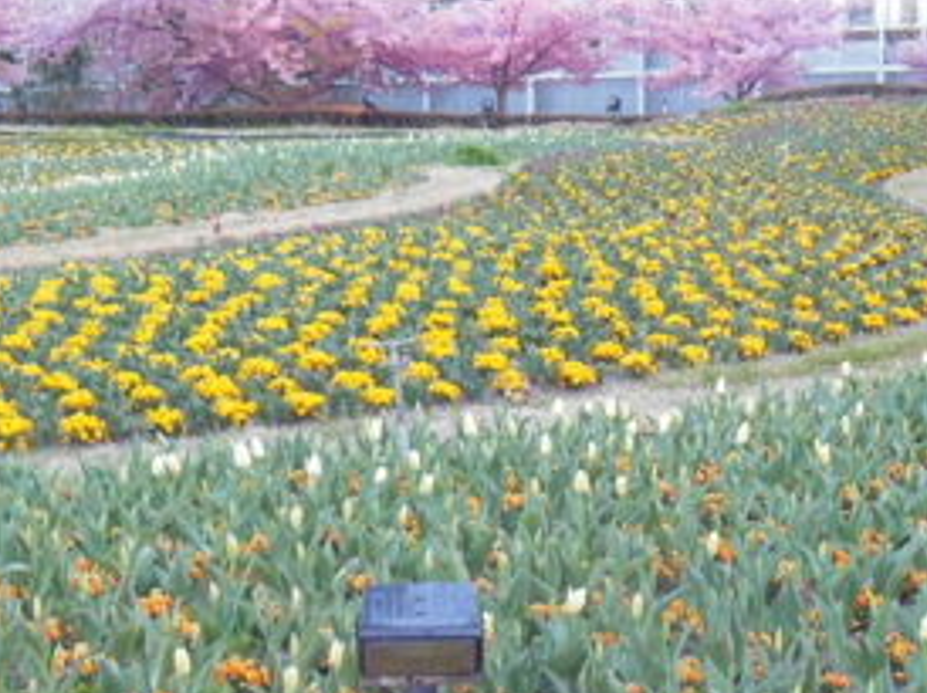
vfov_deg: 20.1
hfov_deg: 26.5
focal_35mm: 73
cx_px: 660
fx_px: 1953
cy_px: 456
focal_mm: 4.5
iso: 200
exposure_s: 1/30
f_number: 3.5
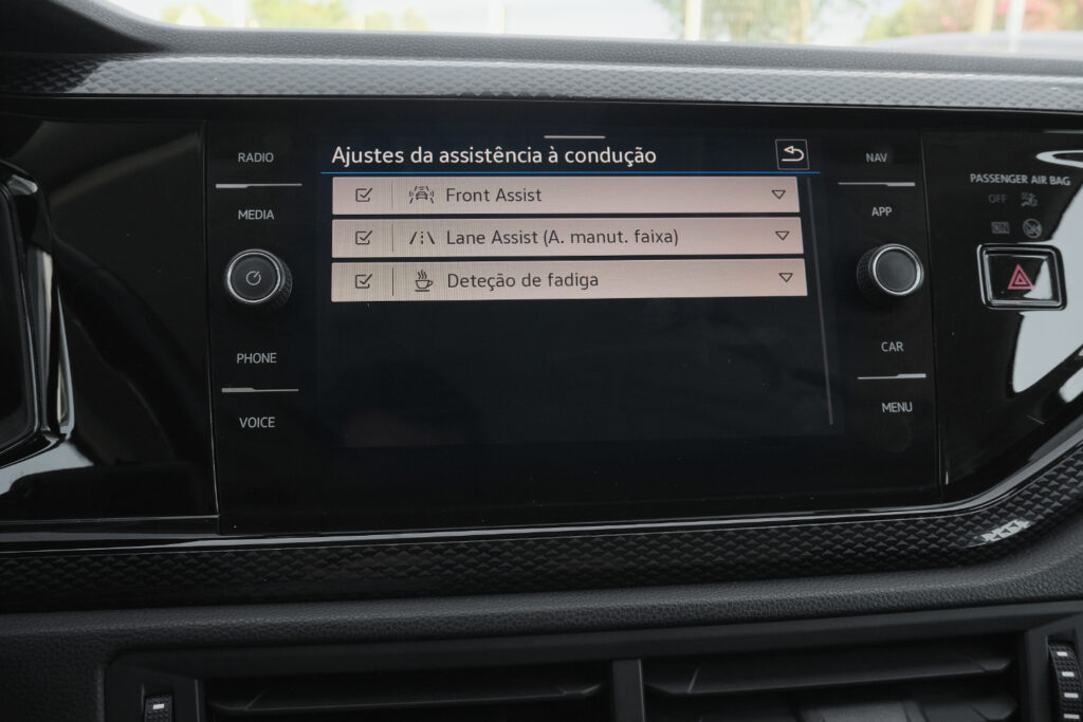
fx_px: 963
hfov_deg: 58.7
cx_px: 542
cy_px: 361
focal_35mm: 32
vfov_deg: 41.1
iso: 2000
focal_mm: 21.5
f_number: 9
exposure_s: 1/200
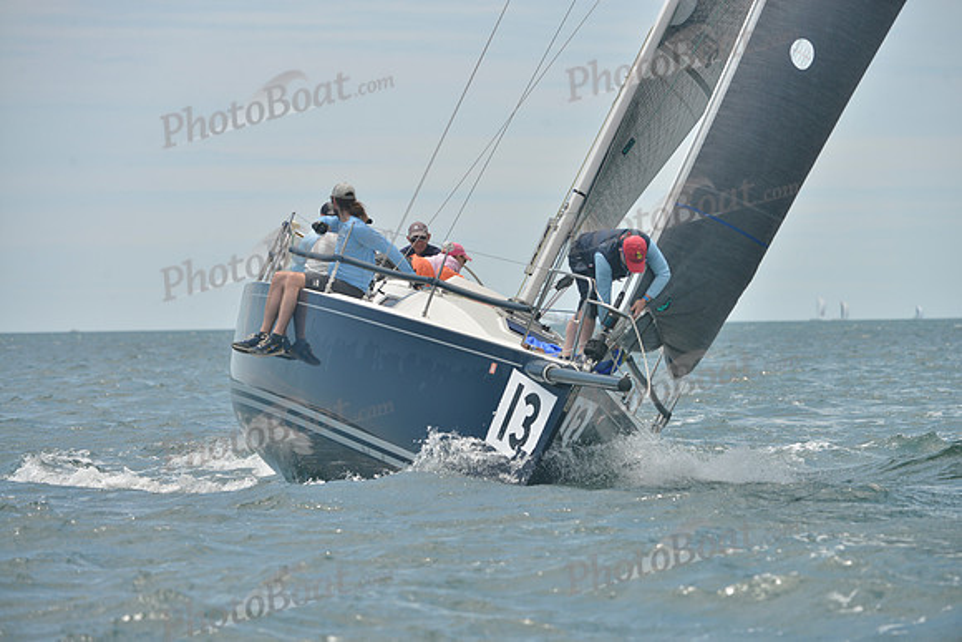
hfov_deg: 7.4
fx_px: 7484
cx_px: 481
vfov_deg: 4.9
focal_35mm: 280
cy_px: 321
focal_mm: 280
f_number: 8
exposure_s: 1/1000
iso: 280
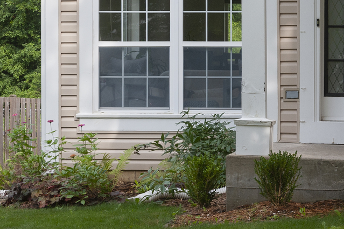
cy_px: -60
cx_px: 376
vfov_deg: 10.2
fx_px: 1260
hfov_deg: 15.2
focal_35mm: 132
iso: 400
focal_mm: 52
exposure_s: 1/500
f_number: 8
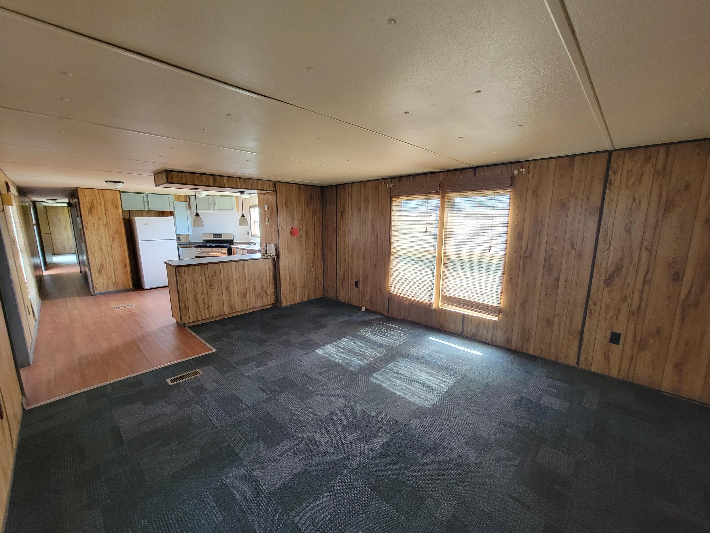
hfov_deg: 106.2
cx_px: 355
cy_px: 266
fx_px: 267
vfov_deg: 89.9
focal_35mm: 13
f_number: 2.2
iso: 250
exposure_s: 1/60
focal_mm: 2.2
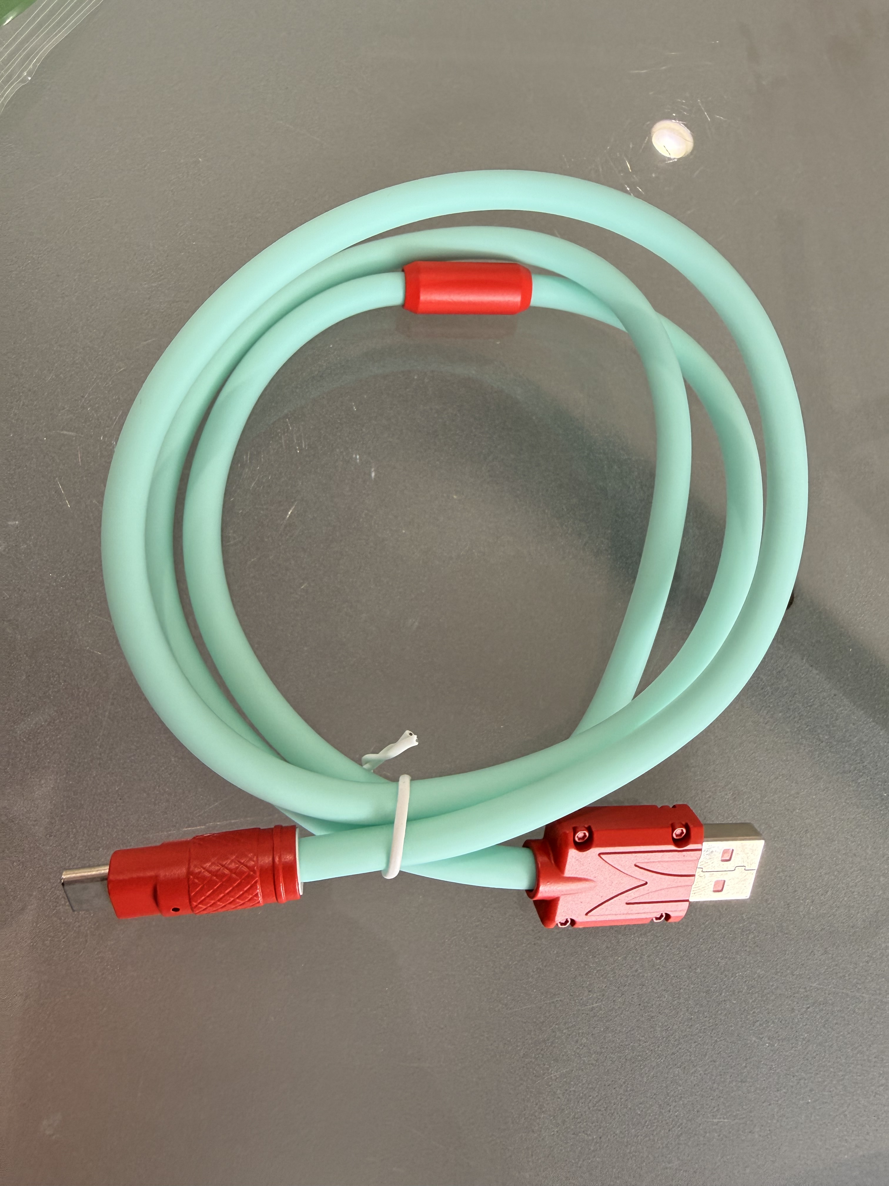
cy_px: 593
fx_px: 822
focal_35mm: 24
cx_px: 444
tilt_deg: -70.5
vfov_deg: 71.6
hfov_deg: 56.8
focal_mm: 2.22
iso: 125
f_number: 2.2
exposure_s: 1/120
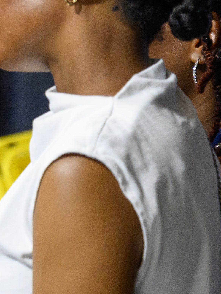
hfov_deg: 4.1
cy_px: -41
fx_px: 2988
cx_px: -409
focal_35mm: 351
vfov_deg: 5.6
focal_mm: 70
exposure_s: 1/80
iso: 2000
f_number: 3.5
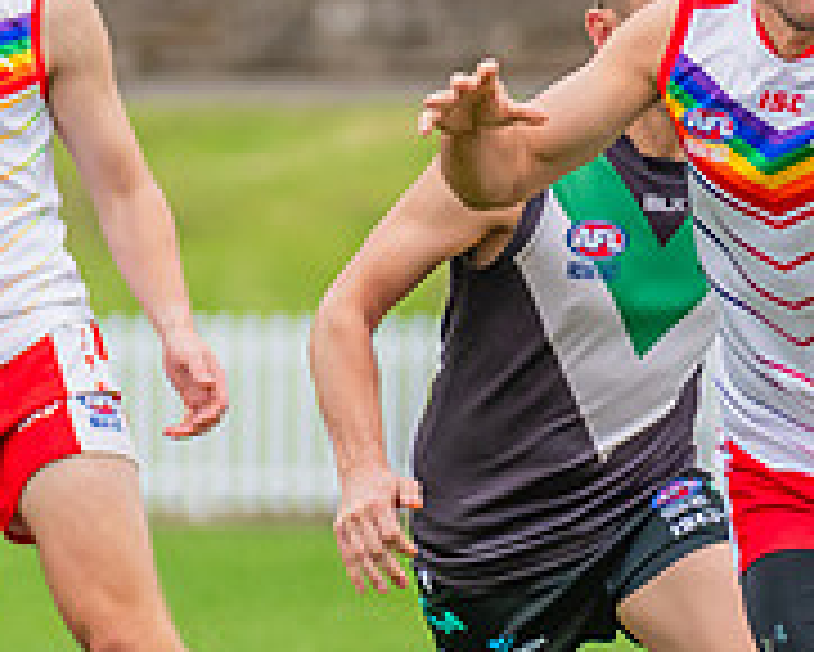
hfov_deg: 1.7
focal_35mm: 1169
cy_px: 582
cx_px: 956
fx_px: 28178
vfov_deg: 1.3
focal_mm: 210
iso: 800
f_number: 5
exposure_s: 1/1000
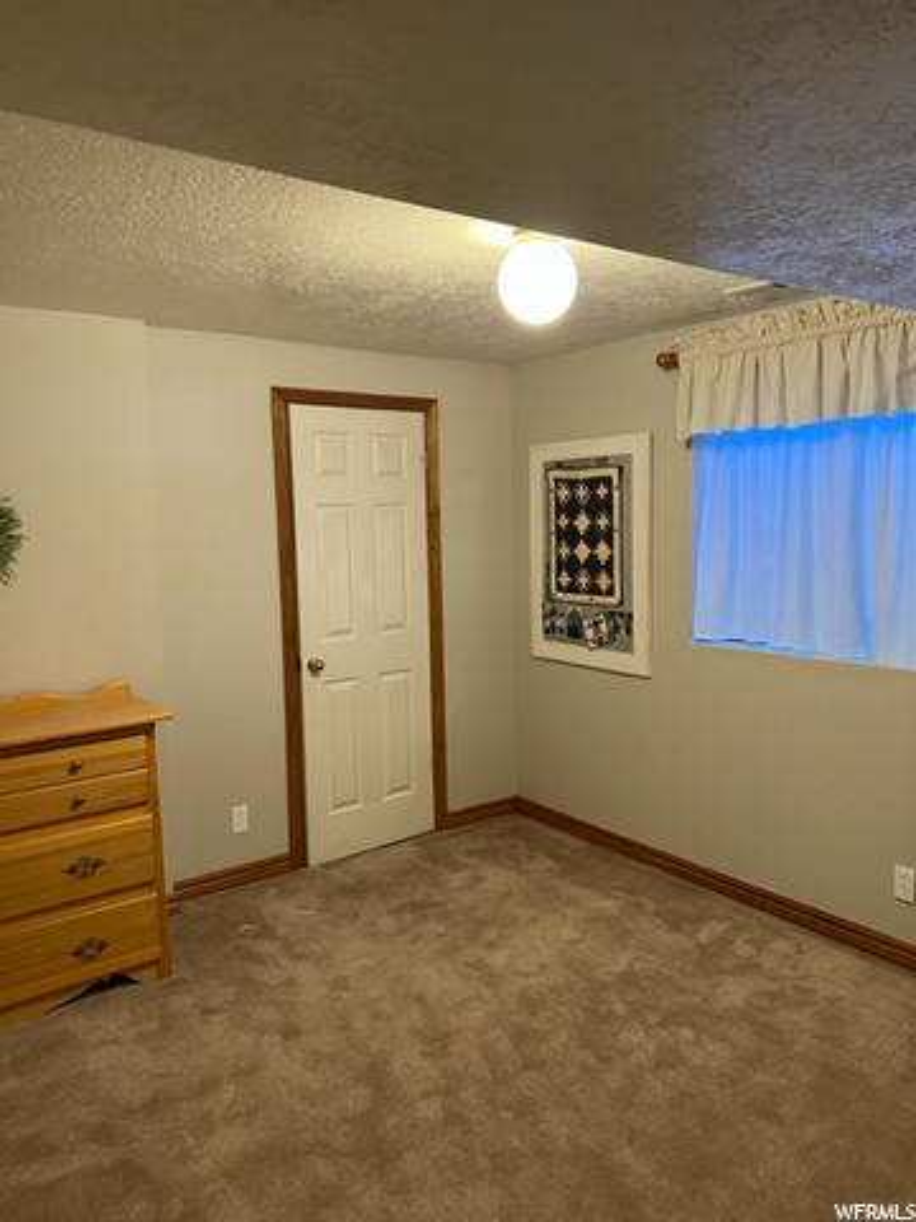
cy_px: 611
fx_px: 917
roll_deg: +0.9
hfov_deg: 53.1
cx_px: 458
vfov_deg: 67.3
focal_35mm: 26
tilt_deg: -5.9
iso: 250
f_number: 1.5
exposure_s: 1/60
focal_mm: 5.7
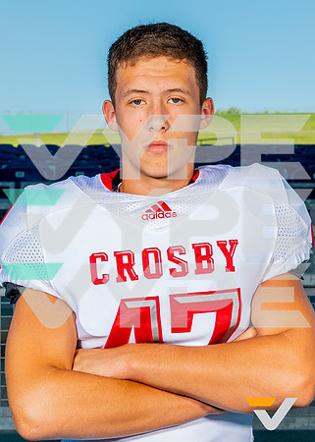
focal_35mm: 87
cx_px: 164
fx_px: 1085
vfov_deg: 23.0
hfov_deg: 16.5
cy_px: 238
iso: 100
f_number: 8
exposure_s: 1/125
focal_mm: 48
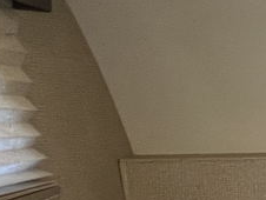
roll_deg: -2.2
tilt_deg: -10.3
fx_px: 531
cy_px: 208
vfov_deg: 20.5
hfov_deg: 13.8
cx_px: 692
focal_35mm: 69
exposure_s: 1/99
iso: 125
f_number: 1.8
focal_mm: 1.57
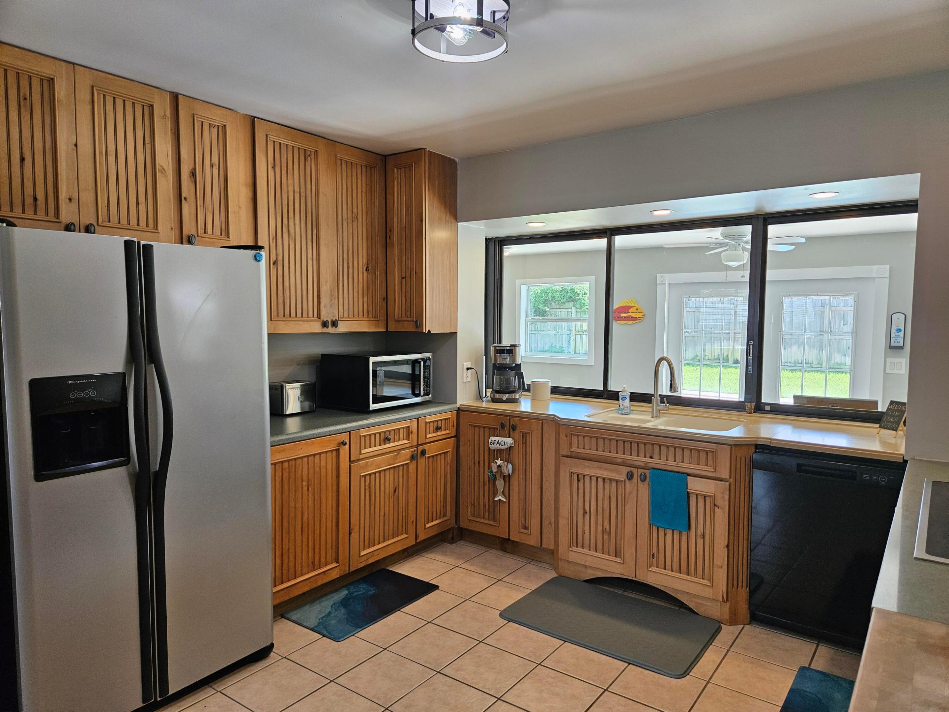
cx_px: 474
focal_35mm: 23
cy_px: 356
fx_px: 631
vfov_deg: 58.9
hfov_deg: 73.9
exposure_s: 1/120
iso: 80
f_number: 1.8
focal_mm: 5.4
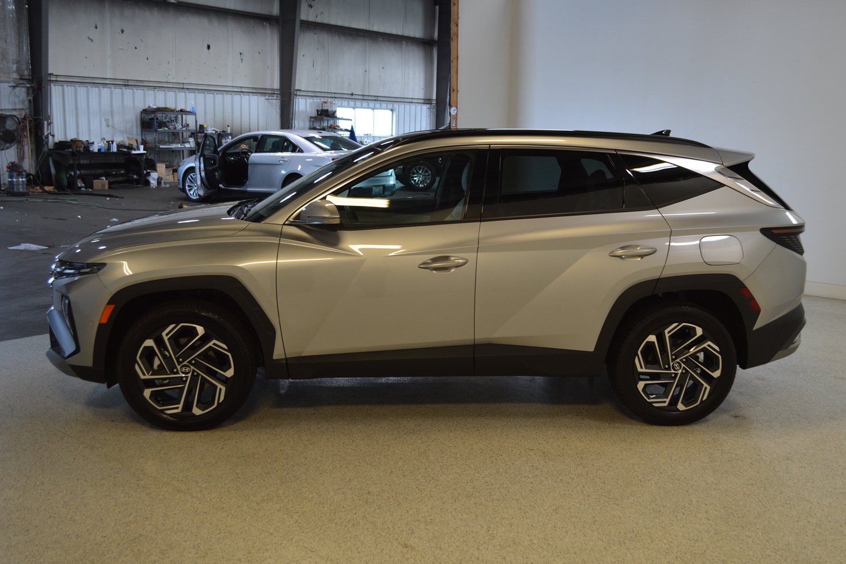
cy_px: 280
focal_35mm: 34
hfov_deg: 55.8
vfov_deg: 38.9
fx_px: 799
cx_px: 434
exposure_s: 1/80
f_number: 4.5
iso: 400
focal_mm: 22
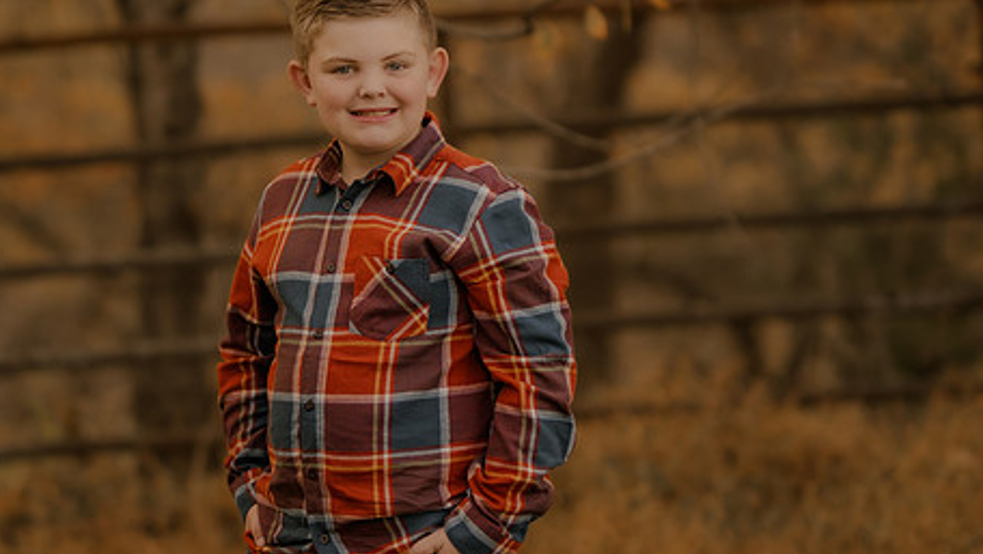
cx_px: 405
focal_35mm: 169
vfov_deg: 7.2
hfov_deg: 12.7
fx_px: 4407
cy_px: 295
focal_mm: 85
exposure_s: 1/400
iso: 200
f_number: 1.4
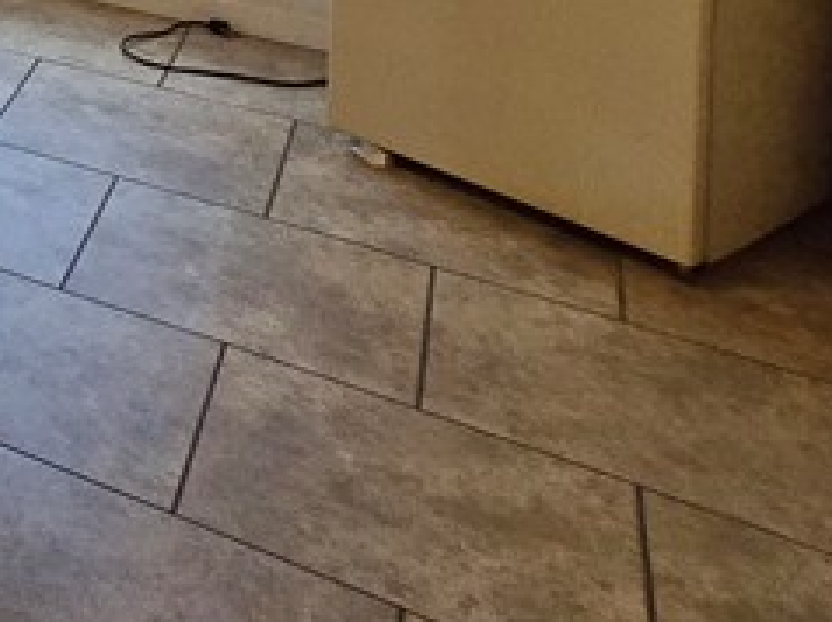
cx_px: -825
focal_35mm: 56
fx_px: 1345
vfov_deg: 19.3
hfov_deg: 19.4
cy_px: -510
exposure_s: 1/60
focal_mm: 2.2
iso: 320
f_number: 2.2
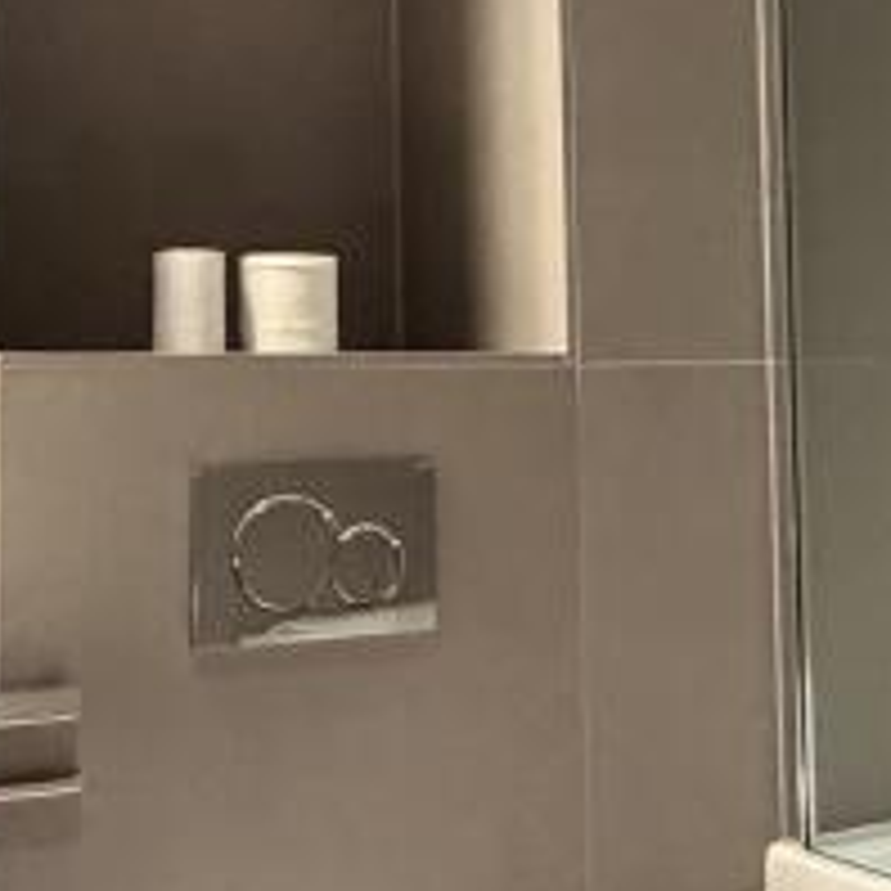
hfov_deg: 26.6
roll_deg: +1.1
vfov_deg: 26.6
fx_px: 1864
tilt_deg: +4.6
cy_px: 261
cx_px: 657
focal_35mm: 64
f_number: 2.2
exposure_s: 1/50
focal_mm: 2.22
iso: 800
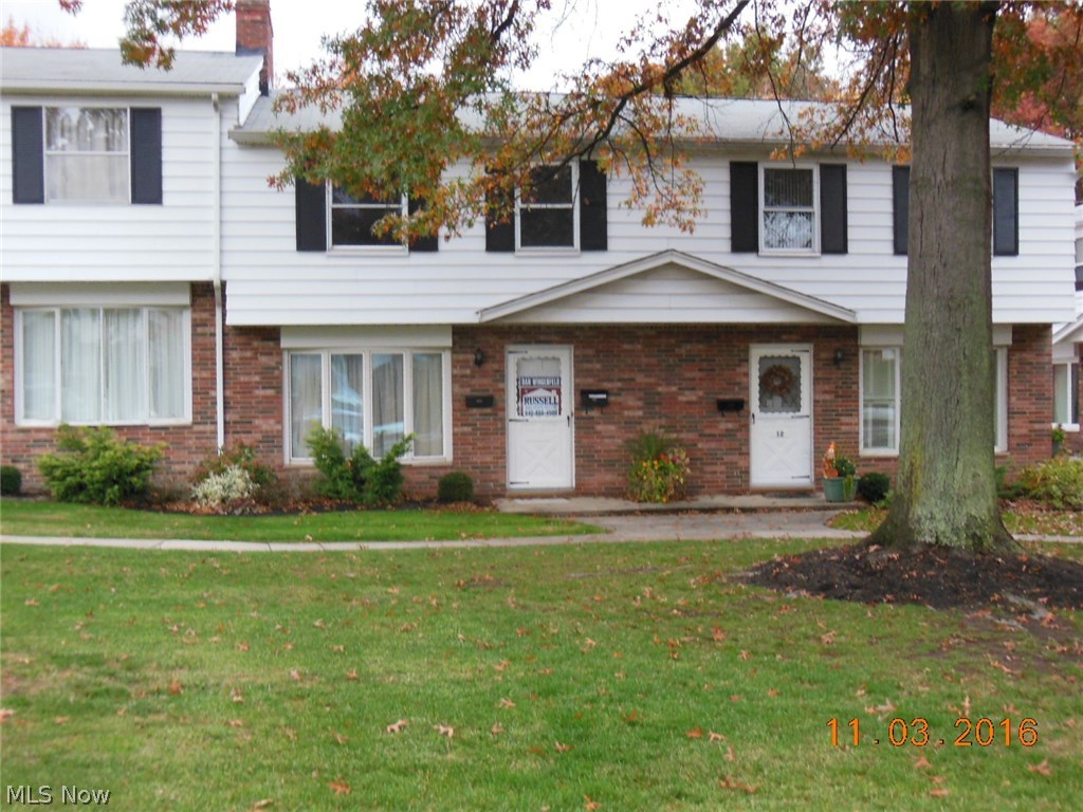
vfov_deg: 32.2
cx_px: 542
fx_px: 1408
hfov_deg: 42.1
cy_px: 406
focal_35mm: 45
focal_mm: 8
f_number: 4.4
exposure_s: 1/30
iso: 400
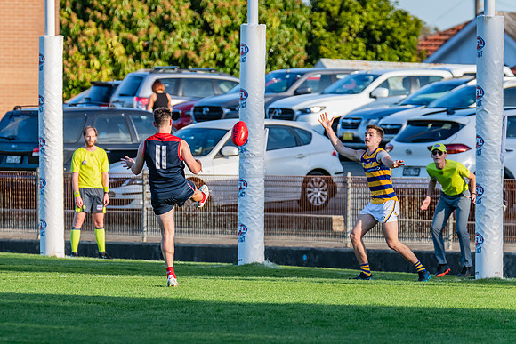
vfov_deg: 3.6
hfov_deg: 5.4
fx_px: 5447
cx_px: 184
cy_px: 136
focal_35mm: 380
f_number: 6.3
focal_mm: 290
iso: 800
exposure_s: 1/1600
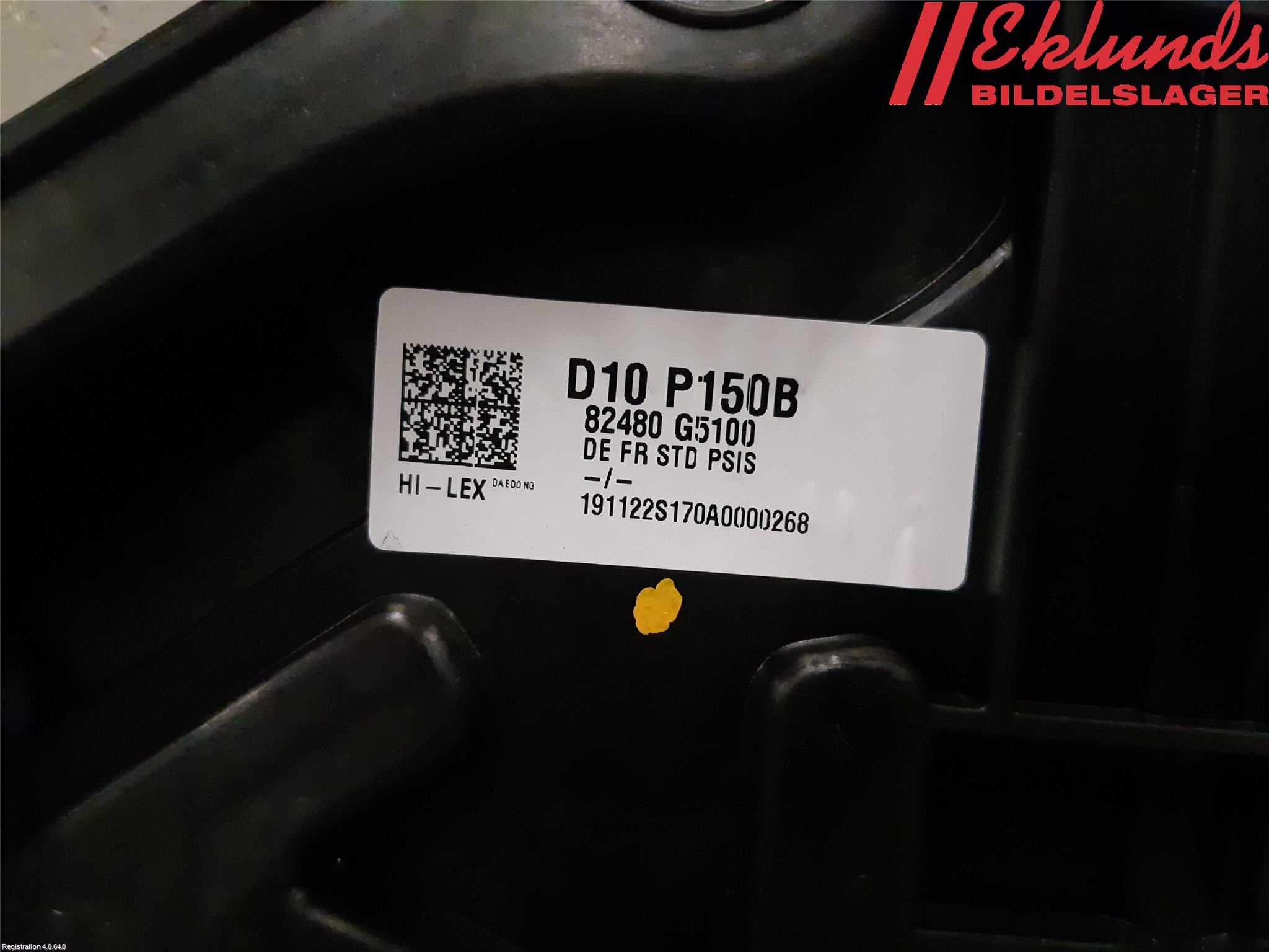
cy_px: 476
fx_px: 953
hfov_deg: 67.3
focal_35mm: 26
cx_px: 634
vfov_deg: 53.1
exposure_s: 1/332
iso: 800
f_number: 1.7
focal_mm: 3.93
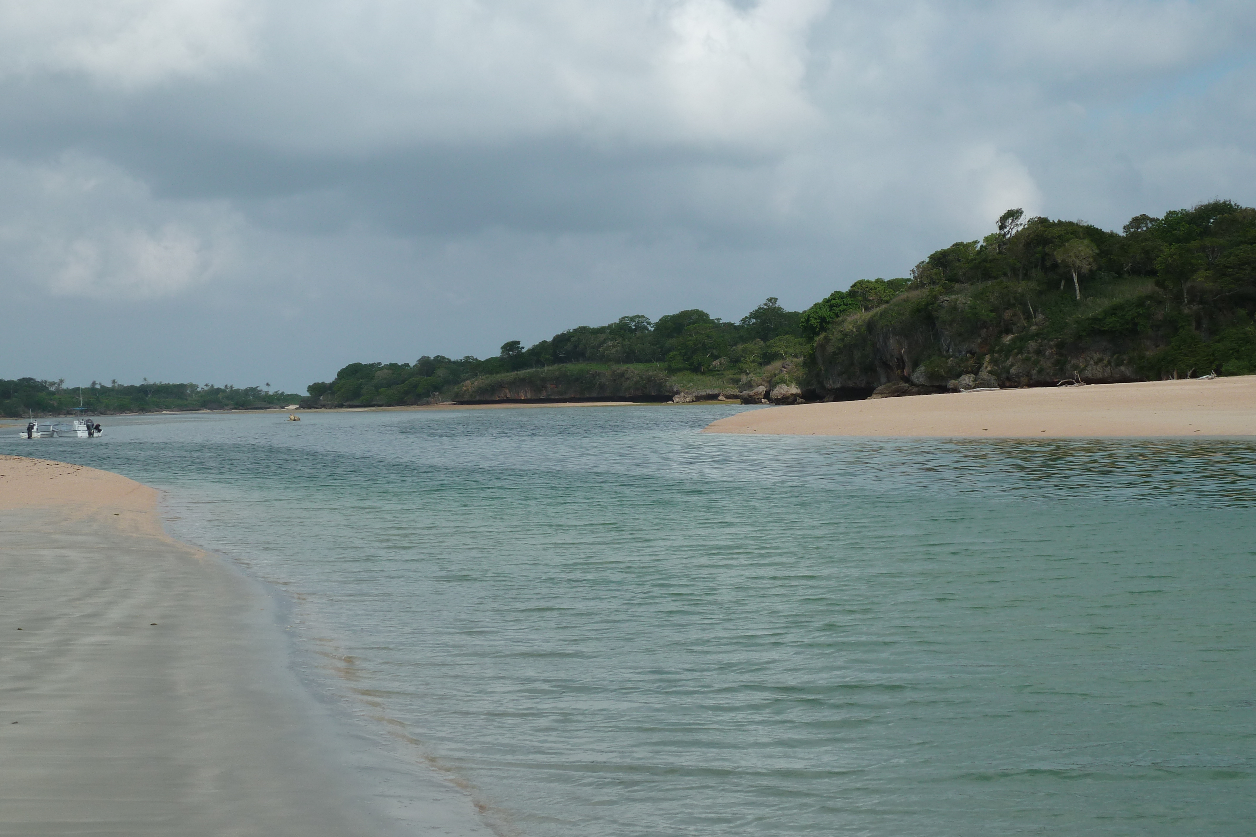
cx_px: 632
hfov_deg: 32.4
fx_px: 2163
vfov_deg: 21.9
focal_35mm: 62
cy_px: 396
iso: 80
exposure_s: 1/500
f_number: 5
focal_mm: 9.7
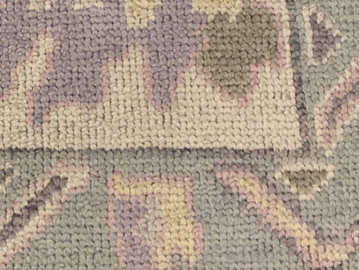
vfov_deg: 15.9
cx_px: -21
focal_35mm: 90
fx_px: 933
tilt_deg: -85.3
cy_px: -39
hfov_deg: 20.9
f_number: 1.8
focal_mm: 4.25
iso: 160
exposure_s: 1/60
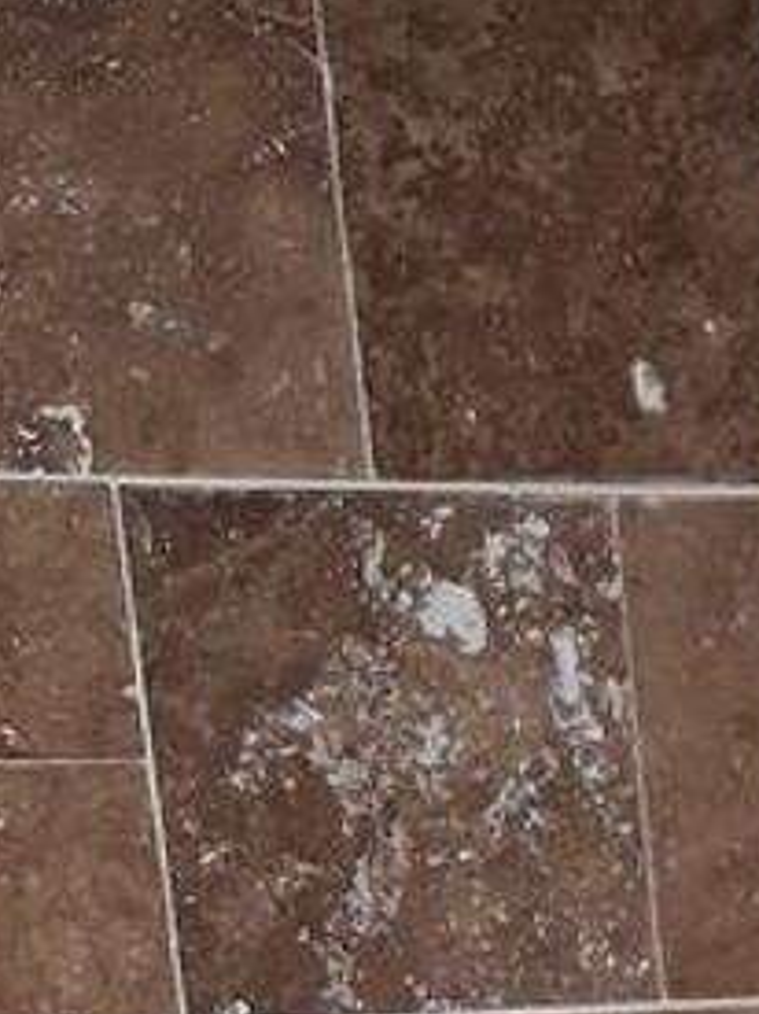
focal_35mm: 131
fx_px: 3833
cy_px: 1963
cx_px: 1345
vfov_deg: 13.2
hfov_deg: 10.6
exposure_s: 1/60
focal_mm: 4
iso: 400
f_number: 1.8
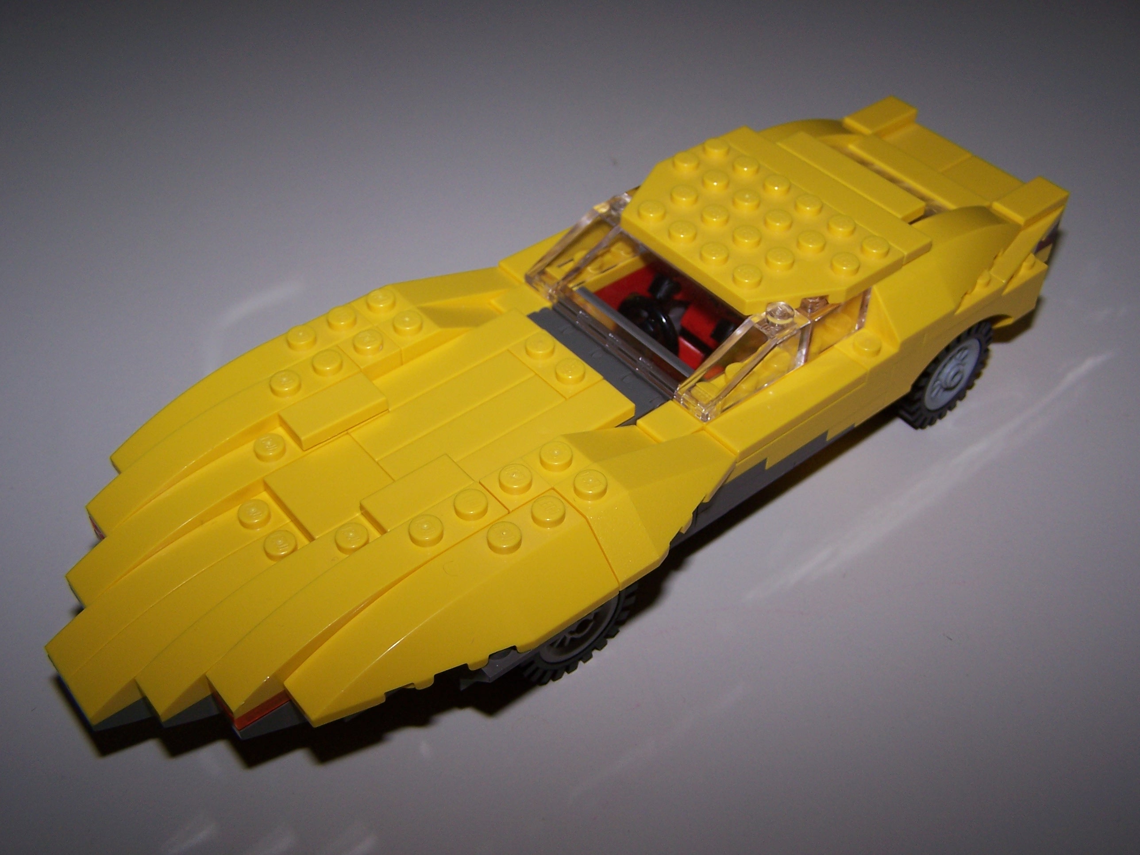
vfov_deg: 37.7
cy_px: 428
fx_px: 1251
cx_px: 570
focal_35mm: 38
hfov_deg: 49.0
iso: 80
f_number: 2.8
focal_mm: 6.3
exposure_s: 1/60
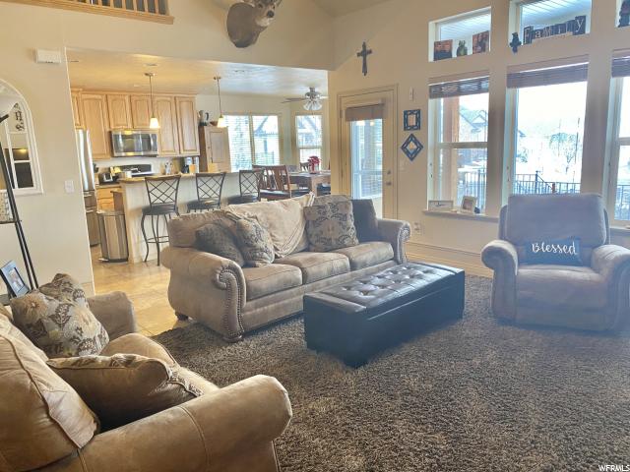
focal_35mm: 26
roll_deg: +2.5
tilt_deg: -12.7
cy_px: 236
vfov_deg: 53.1
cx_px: 315
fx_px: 473
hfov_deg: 67.3
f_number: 1.8
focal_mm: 4.25
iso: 160
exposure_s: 1/60
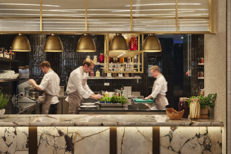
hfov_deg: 33.3
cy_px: 69
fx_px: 385
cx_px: 90
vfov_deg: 22.6
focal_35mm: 60
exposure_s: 1/1.59
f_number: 16
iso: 400
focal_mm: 58.6
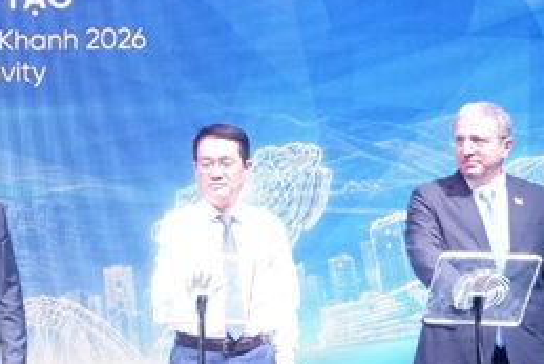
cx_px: -246
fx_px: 2192
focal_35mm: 145
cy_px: 97
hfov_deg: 13.4
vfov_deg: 9.5
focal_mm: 31.4
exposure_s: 1/45
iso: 800
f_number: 4.7
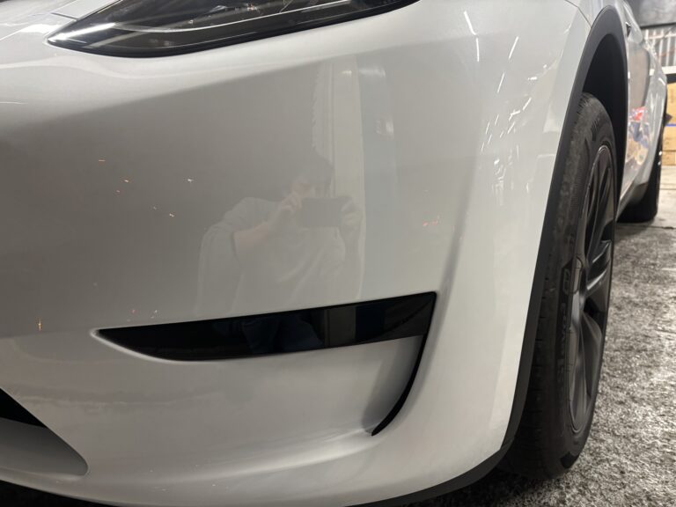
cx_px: 338
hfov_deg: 67.3
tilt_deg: -12.1
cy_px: 254
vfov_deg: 53.1
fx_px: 508
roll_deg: +1.2
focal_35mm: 26
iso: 250
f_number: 1.6
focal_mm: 5.96
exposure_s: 1/50
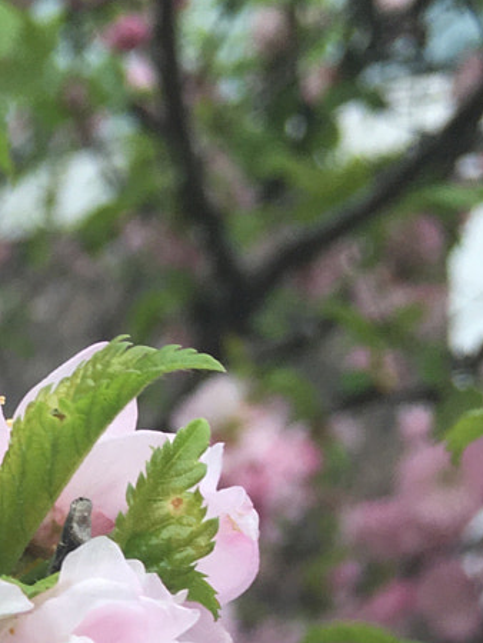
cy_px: 997
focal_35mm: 103
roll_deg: +4.3
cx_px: -309
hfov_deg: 13.3
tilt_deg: -8.0
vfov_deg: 17.0
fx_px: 1914
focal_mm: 4.15
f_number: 2.2
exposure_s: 1/140
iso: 25
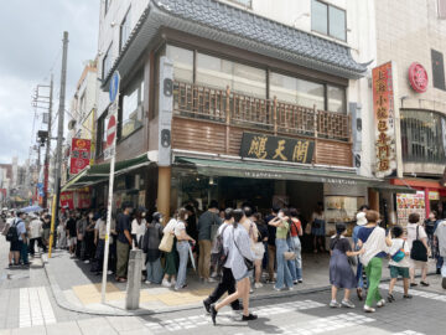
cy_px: 168
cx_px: 223
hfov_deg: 67.3
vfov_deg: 53.1
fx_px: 335
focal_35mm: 26
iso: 32
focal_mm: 4.2
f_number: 1.6
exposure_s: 1/1949
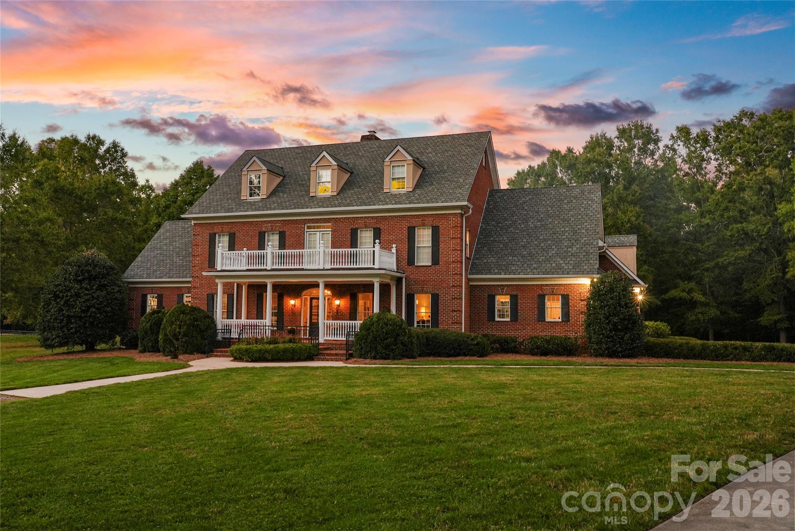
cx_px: 398
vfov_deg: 45.0
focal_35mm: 29
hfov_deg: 63.6
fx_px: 641
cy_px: 266
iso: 800
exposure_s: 1/13
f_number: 9
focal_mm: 29
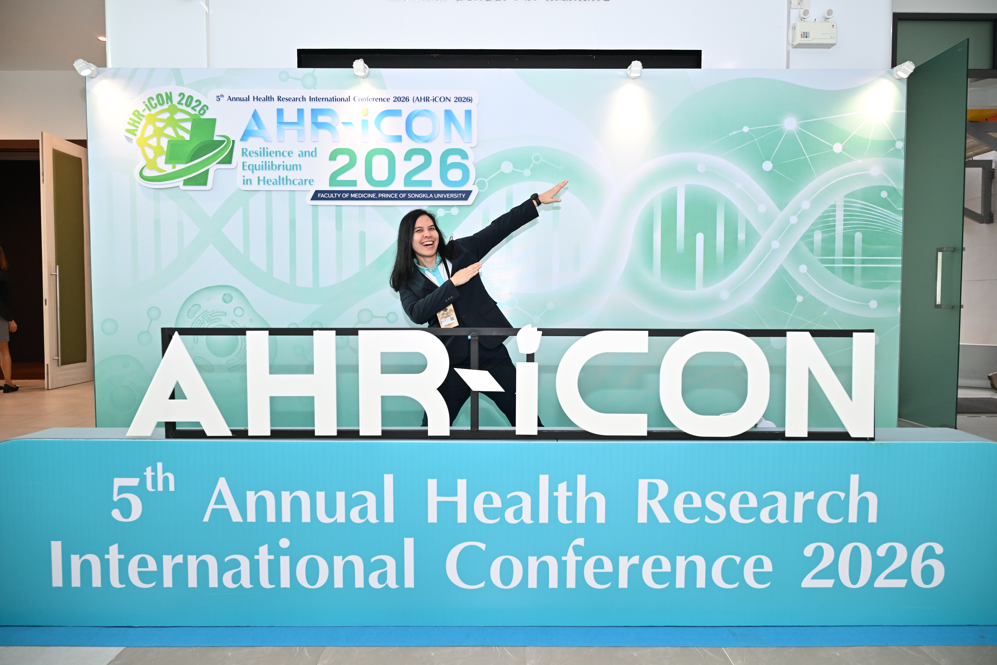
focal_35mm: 24
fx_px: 665
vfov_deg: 53.1
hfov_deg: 73.7
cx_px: 498
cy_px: 332
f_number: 4
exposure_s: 1/200
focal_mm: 24
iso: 1000
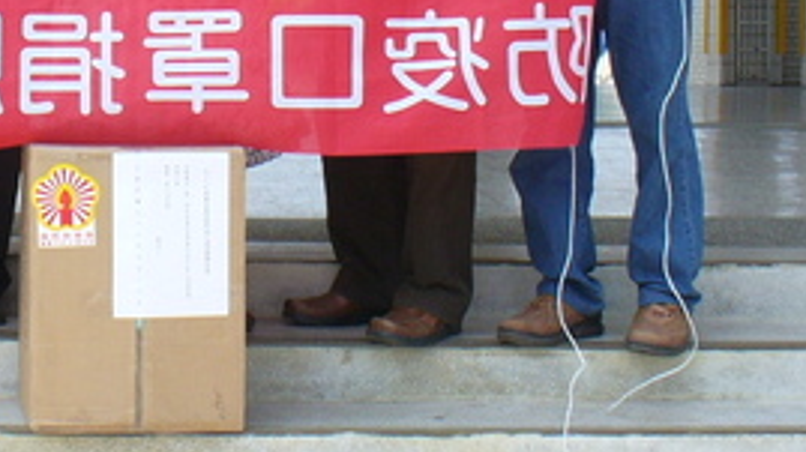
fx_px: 2243
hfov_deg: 20.0
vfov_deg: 11.3
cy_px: -91
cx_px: 105
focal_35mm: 105
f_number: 5.6
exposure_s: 1/160
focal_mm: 6.1
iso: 80
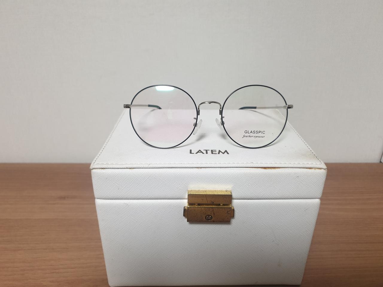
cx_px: 192
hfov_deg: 67.3
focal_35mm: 26
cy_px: 144
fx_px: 288
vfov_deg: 53.1
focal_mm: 4.3
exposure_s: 1/60
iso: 200
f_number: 1.5
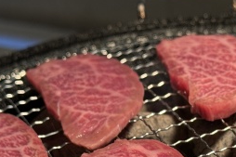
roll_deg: +4.1
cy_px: 152
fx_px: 825
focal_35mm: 126
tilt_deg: -30.9
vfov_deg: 10.8
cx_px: 181
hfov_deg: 16.2
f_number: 1.78
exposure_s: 1/50
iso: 64
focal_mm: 6.76
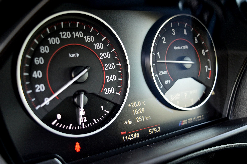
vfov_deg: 29.8
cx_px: 124
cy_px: 82
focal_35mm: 45
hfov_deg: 43.6
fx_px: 308
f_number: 4.2
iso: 800
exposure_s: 1/50
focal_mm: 30
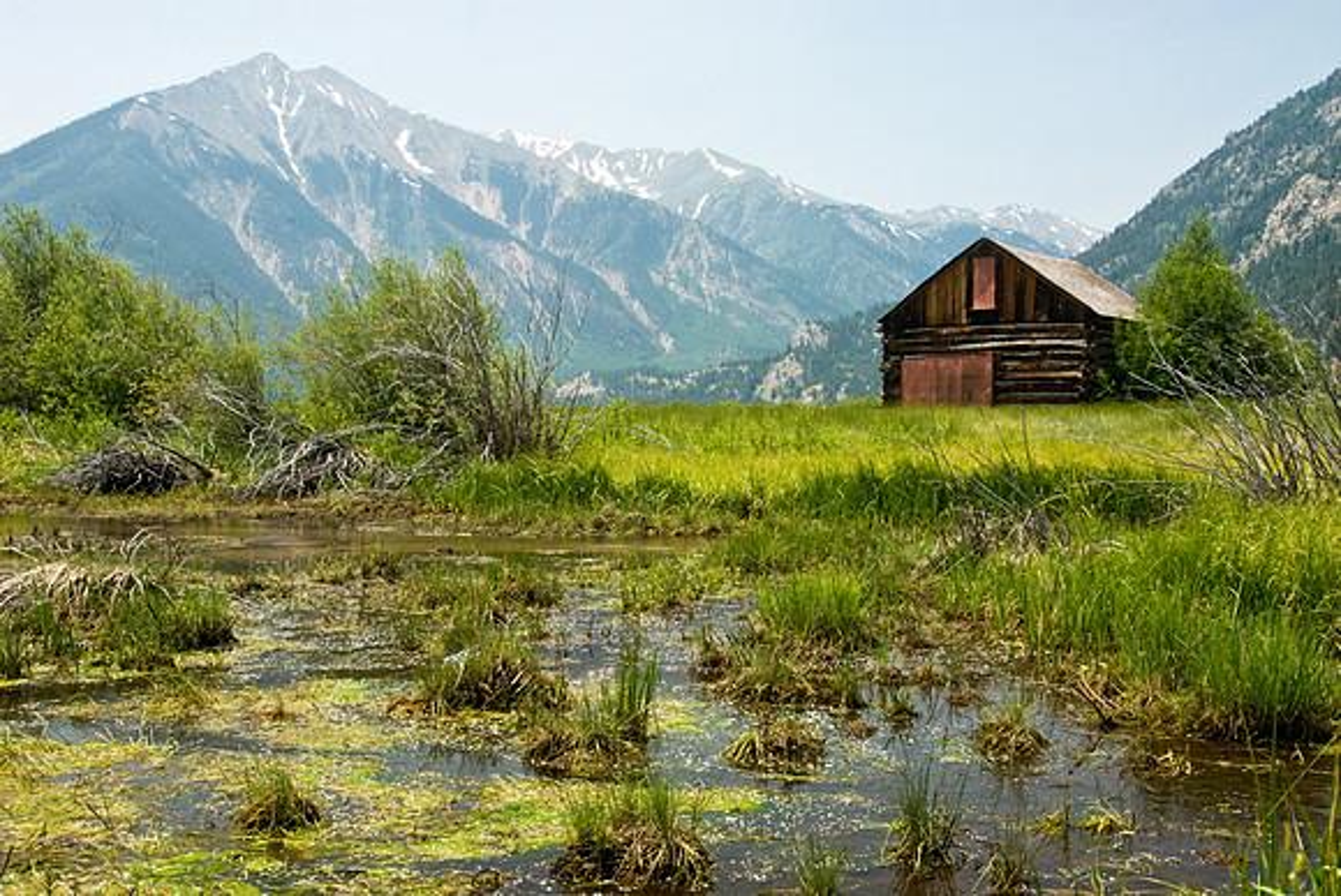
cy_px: 448
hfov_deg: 49.5
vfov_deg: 34.3
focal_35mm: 39
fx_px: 1454
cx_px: 670
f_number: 22
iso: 250
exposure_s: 1/25
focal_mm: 26
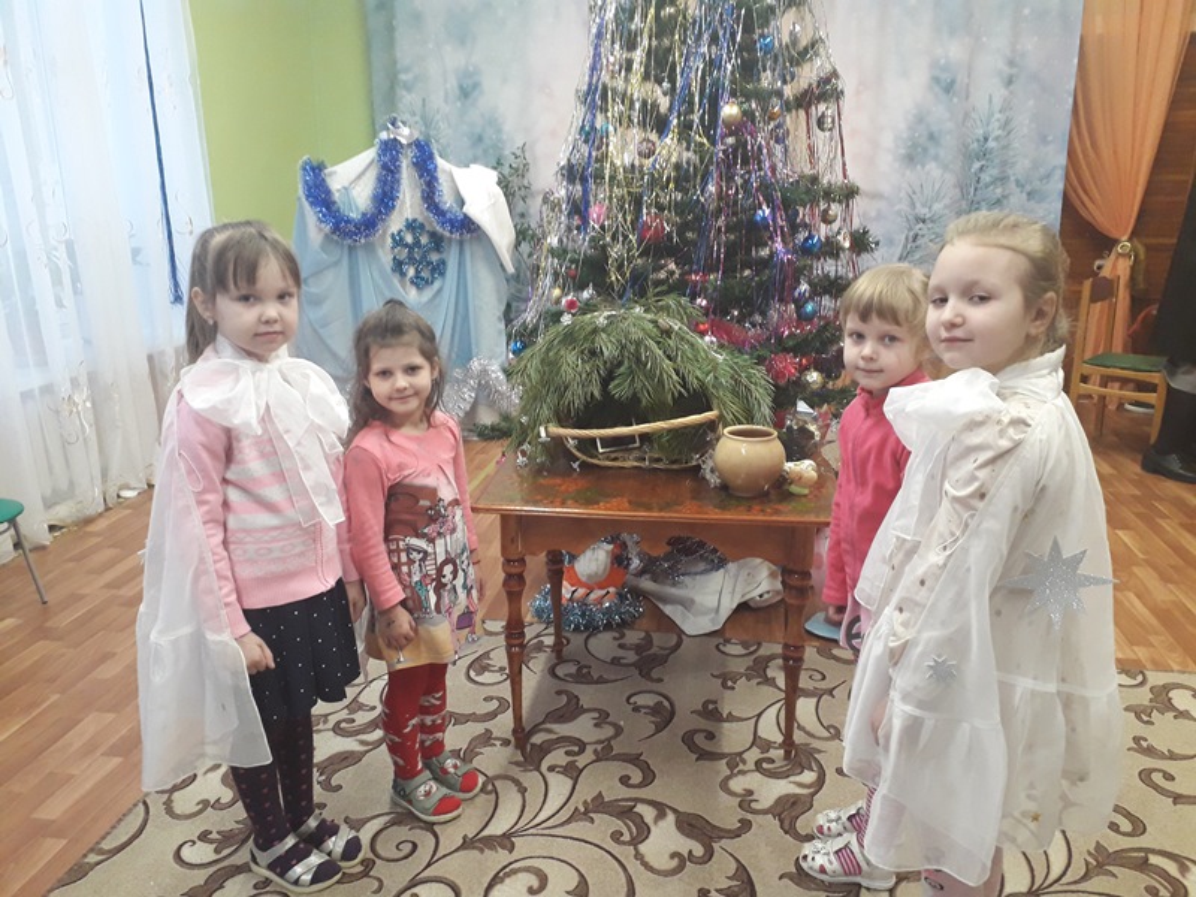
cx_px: 598
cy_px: 448
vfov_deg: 51.4
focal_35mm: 27
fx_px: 933
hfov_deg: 65.3
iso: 200
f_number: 1.9
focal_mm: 3.6
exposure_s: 1/50
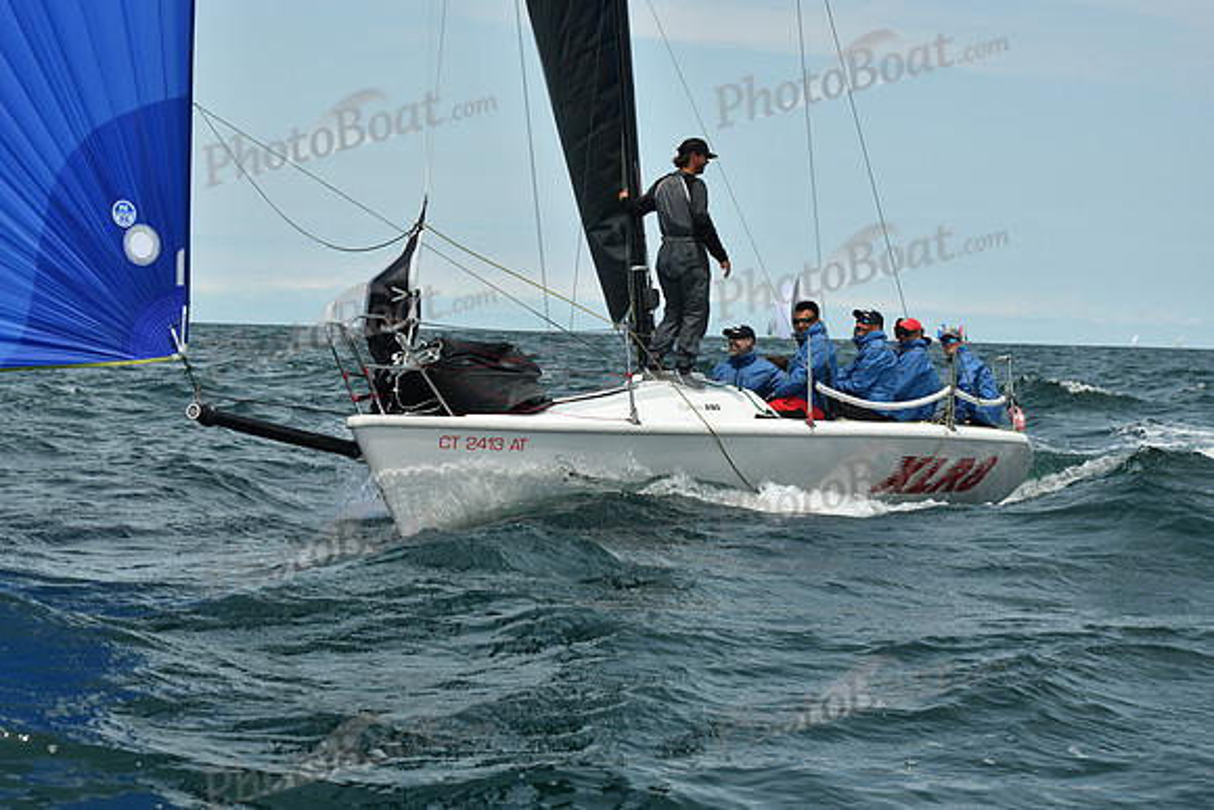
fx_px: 2766
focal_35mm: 82
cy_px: 405
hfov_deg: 24.8
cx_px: 607
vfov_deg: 16.7
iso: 320
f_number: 9
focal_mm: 82
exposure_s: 1/1250
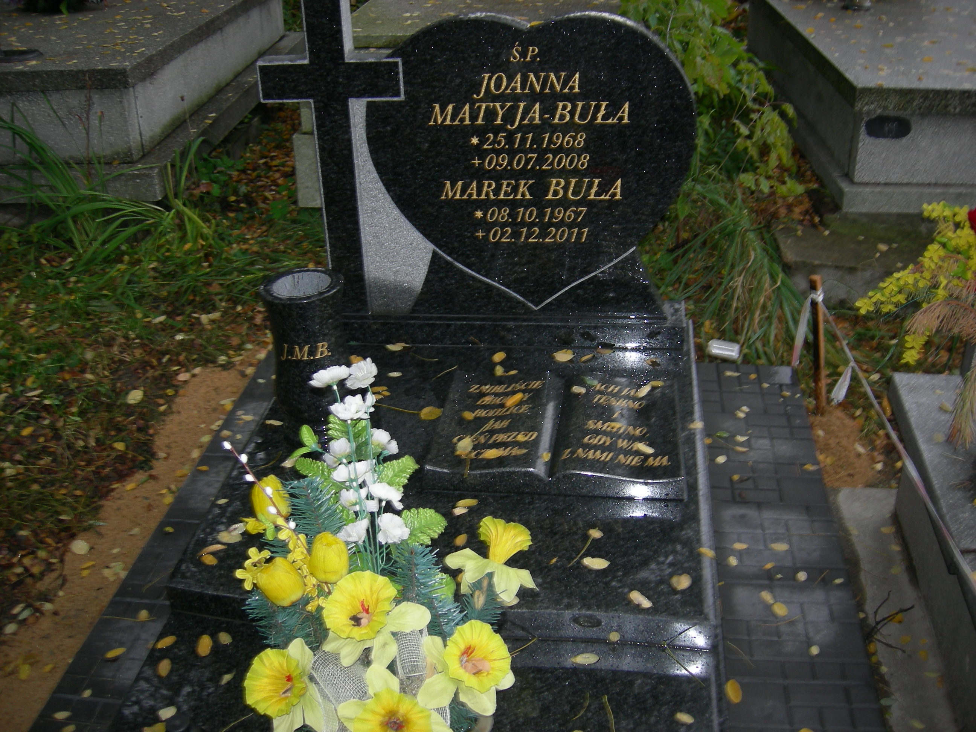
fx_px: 1015
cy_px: 366
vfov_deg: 39.7
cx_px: 488
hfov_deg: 51.4
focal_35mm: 36
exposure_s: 1/60.1
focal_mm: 7.5
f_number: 2.7
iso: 64
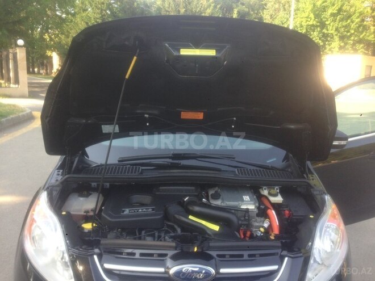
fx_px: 357
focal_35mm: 33
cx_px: 188
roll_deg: +0.6
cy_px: 140
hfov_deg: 55.4
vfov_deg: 42.9
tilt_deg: -7.0
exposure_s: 1/120
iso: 50
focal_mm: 4.12
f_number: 2.4
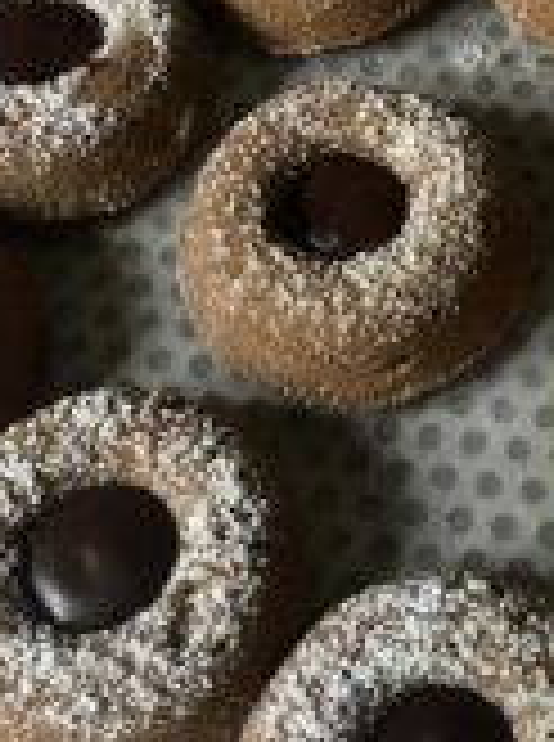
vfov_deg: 23.9
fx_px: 1692
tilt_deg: -52.1
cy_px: 31
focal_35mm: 79
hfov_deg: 18.3
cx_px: 511
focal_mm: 4.25
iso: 800
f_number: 1.8
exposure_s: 1/30
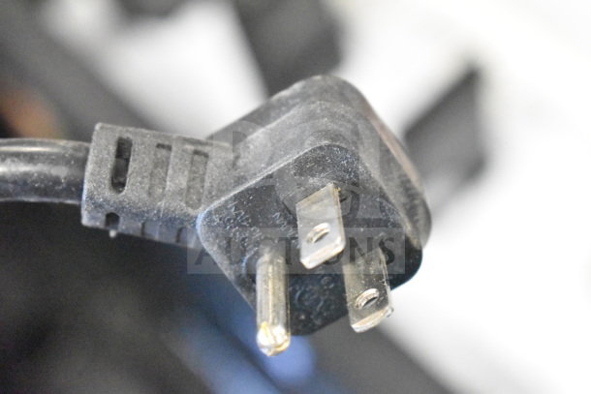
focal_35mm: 82
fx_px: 1355
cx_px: 296
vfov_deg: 16.6
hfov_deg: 24.6
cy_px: 197
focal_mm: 55
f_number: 5.6
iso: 22800
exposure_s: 1/100
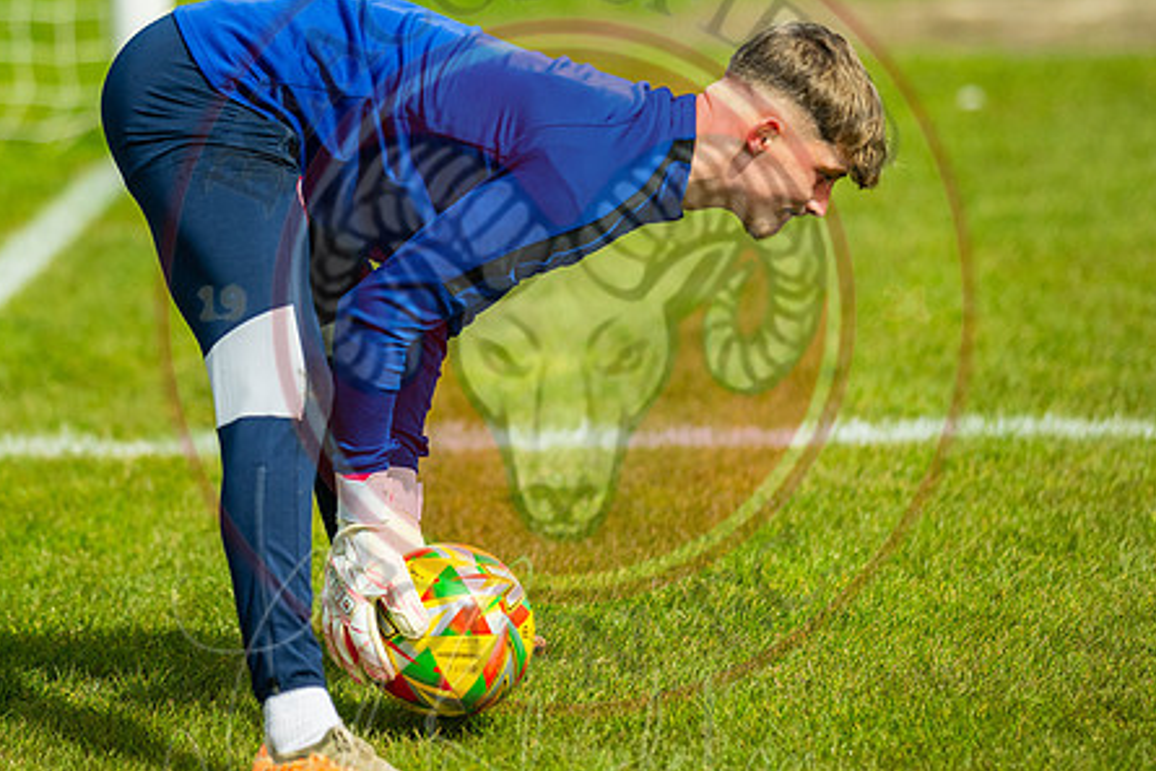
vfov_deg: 5.5
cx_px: 510
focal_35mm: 249
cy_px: 314
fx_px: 7998
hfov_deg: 8.3
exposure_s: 1/16000
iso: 400
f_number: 1.8
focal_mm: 135
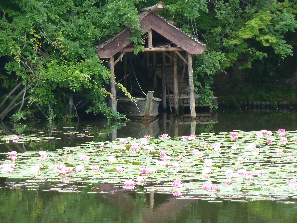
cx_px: 148
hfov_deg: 5.0
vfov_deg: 3.7
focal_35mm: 399
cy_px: 112
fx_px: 3423
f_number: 4.9
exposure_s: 1/60
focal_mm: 49.2
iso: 160
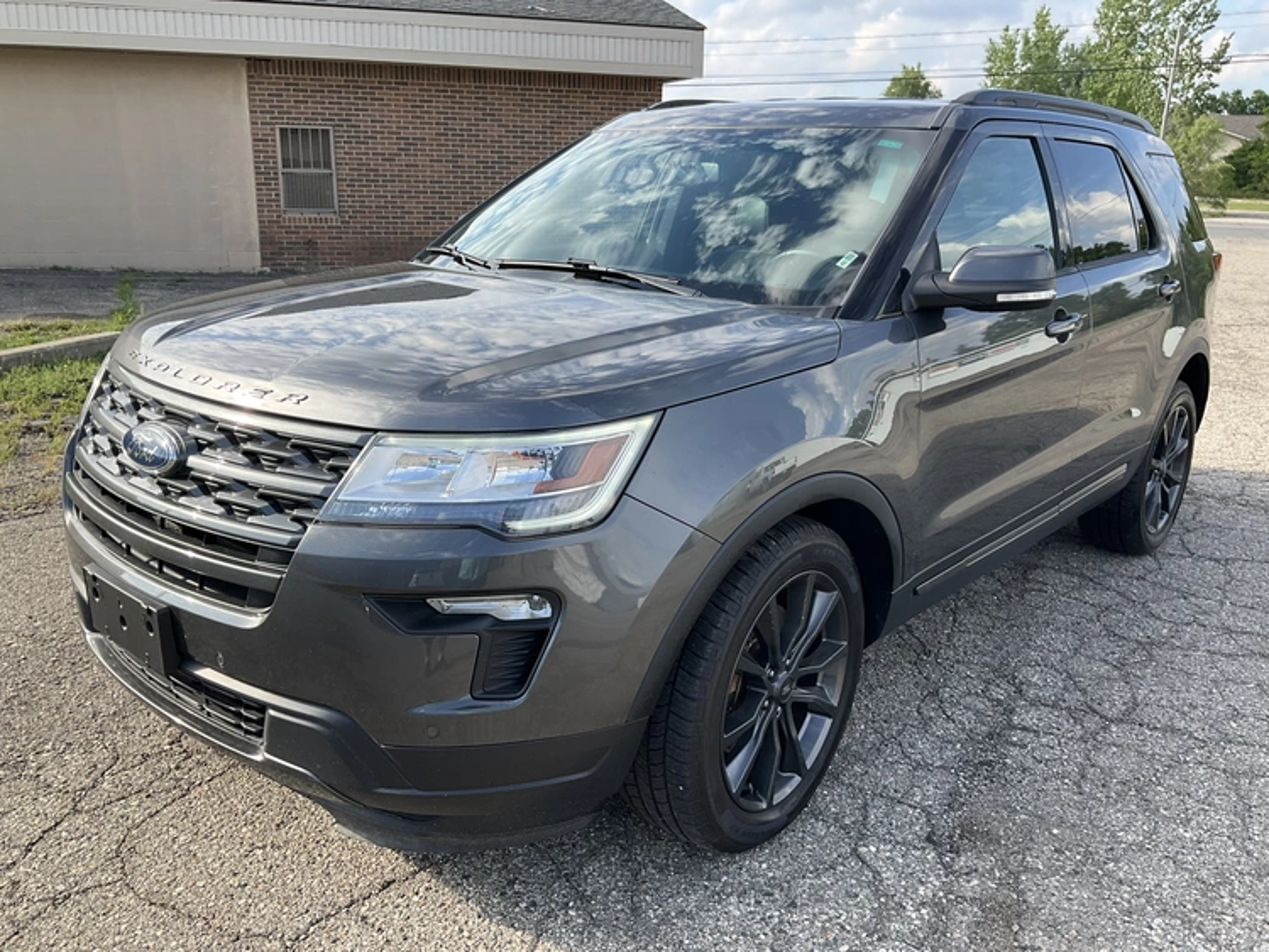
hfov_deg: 61.6
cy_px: 476
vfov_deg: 48.3
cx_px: 634
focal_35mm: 29
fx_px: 1063
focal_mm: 3
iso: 25
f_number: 1.8
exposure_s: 1/568
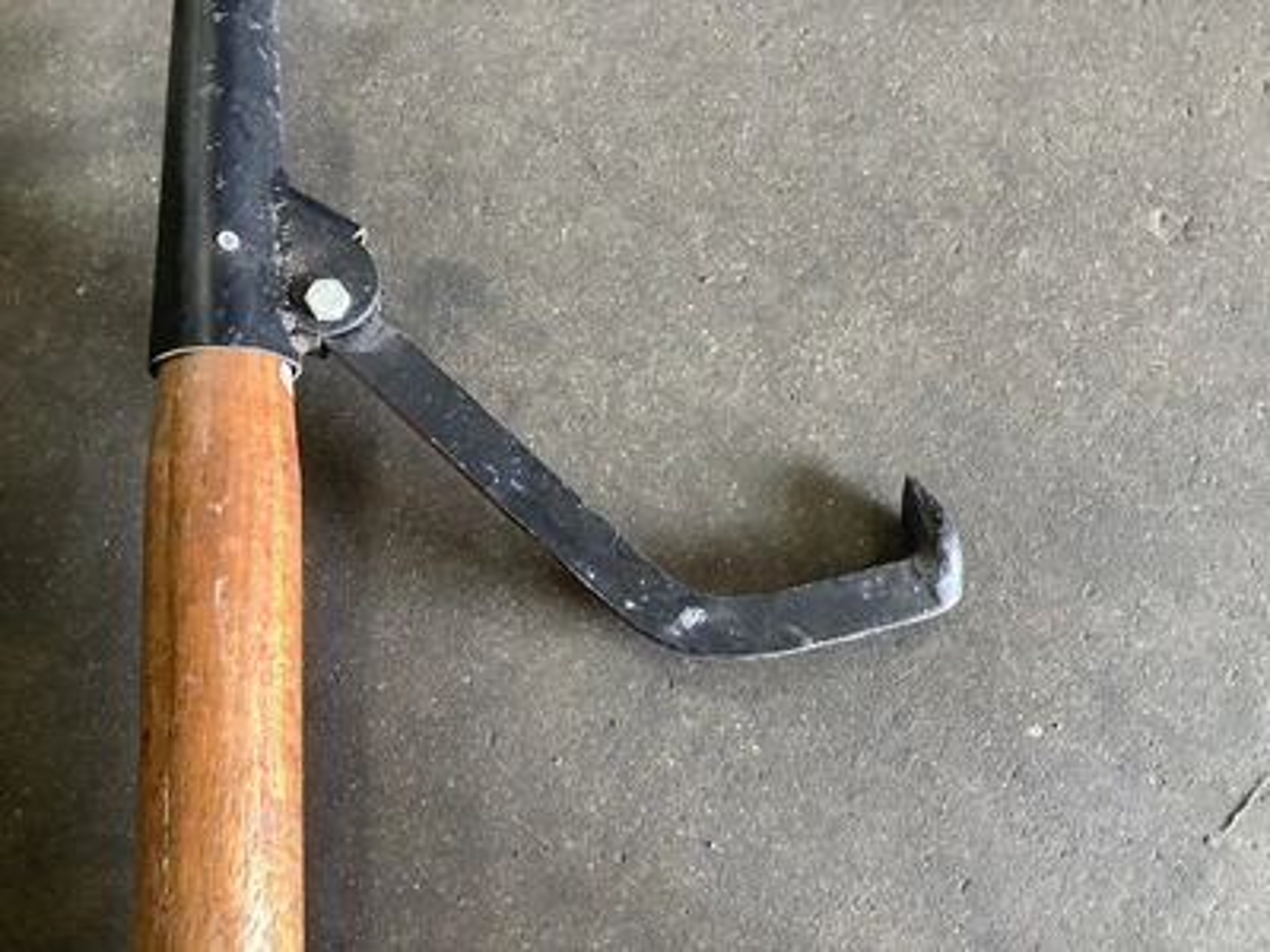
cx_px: 635
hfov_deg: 58.4
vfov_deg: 45.4
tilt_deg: -74.9
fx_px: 1137
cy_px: 476
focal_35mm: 31
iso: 250
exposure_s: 1/60
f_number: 2.4
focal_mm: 3.3
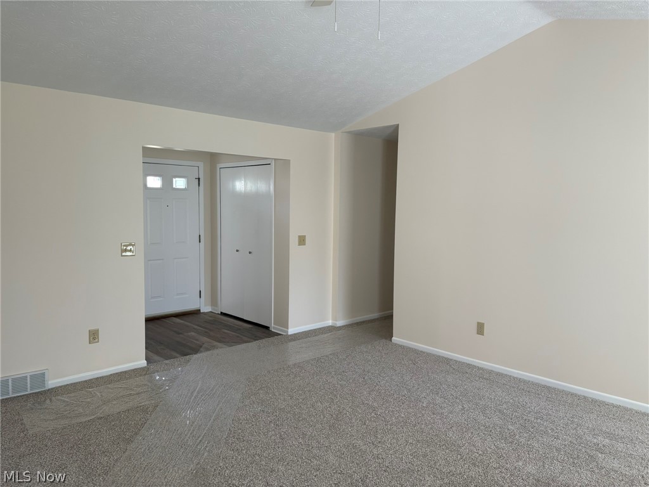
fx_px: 487
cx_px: 324
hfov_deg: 67.3
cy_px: 244
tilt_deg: -4.8
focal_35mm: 26
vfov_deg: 53.1
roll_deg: -0.1
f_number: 1.6
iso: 125
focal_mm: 5.96
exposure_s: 1/121
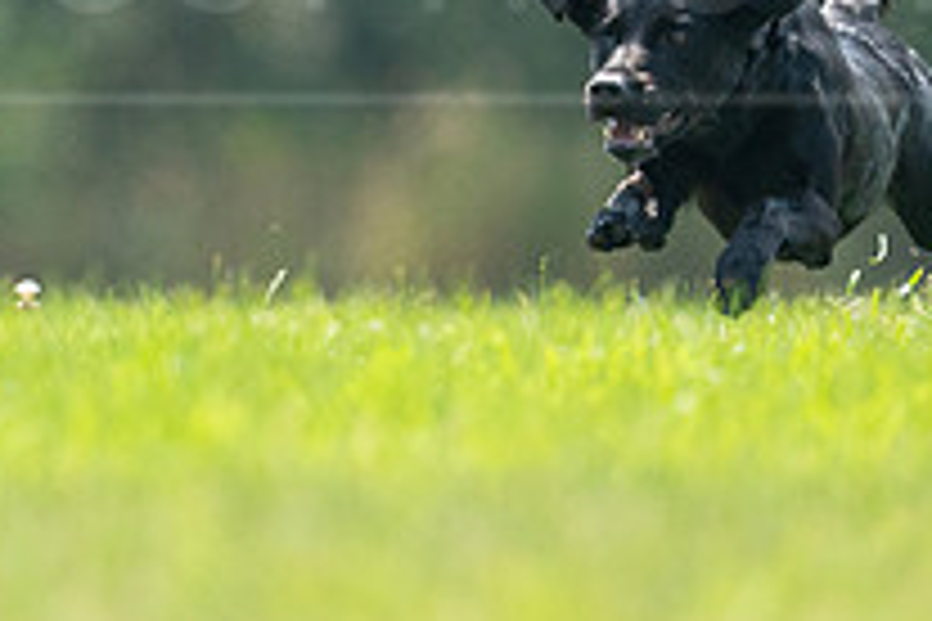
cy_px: 34
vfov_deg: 0.8
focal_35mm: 1682
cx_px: 338
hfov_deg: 1.2
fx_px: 43542
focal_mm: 600
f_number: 6.3
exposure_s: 1/4000
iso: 3200
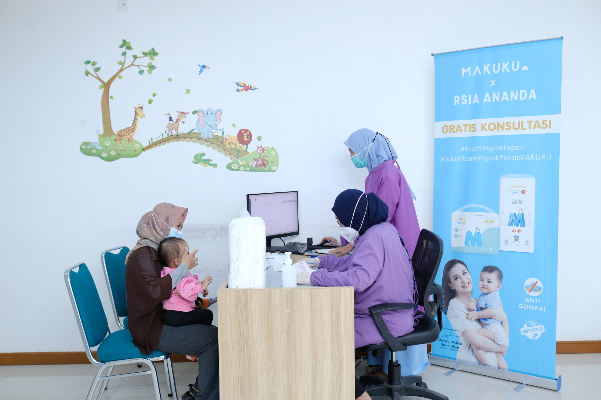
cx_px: 300
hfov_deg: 54.4
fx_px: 584
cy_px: 200
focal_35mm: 35
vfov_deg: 37.9
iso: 800
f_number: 2.5
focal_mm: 23
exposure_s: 1/125
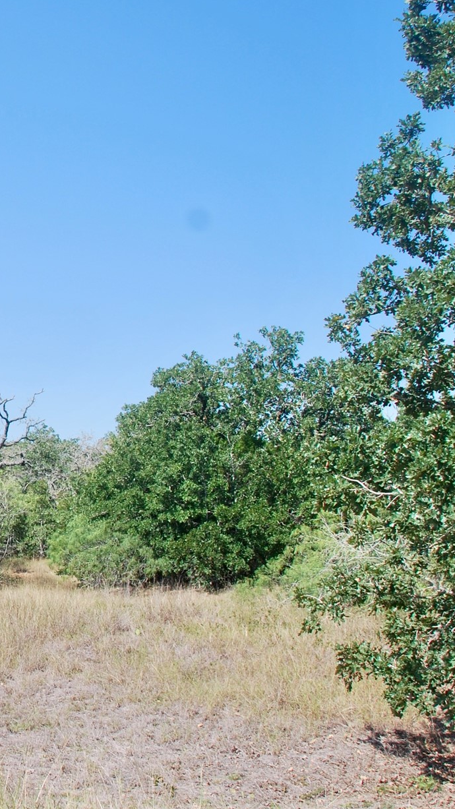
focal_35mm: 50
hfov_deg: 21.6
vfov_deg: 41.3
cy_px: 402
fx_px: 1073
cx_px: -134
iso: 100
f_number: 7.1
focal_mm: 18
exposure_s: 1/200
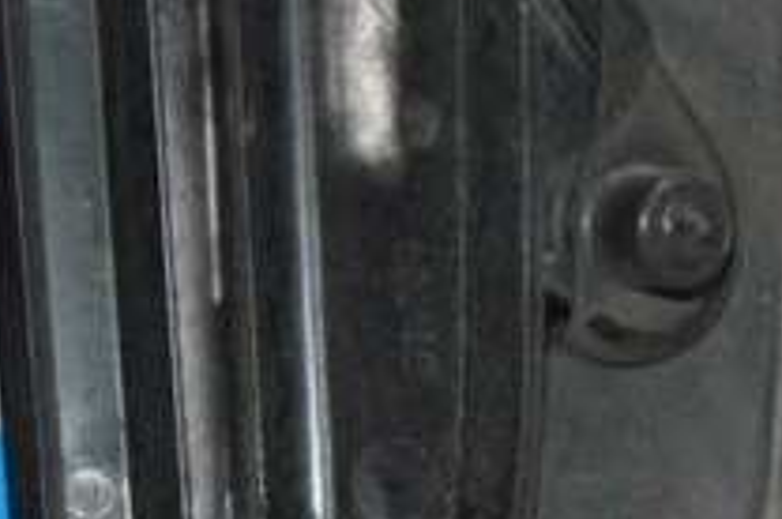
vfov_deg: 4.6
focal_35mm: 296
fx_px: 6420
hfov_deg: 6.9
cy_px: 1036
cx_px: 1083
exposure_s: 1/60
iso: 2200
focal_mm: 40
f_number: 5
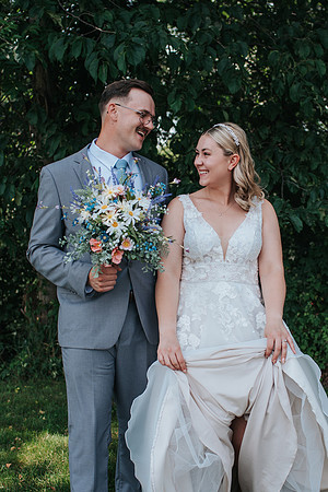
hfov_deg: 25.7
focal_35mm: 52
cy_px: 246
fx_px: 717
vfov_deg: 37.9
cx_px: 199
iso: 100
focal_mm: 35
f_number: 2.8
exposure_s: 1/500
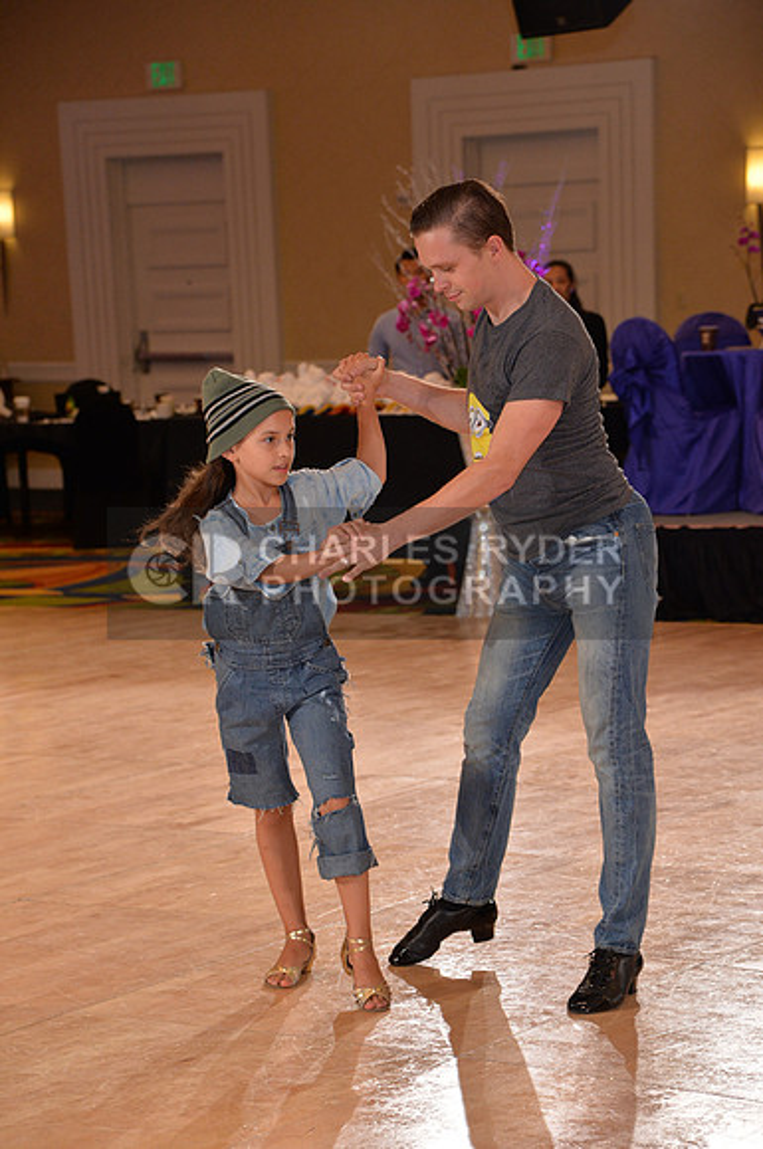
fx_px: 3348
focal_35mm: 105
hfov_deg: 13.0
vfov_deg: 19.5
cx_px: 382
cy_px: 574
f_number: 5.6
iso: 1600
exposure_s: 1/250
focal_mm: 105
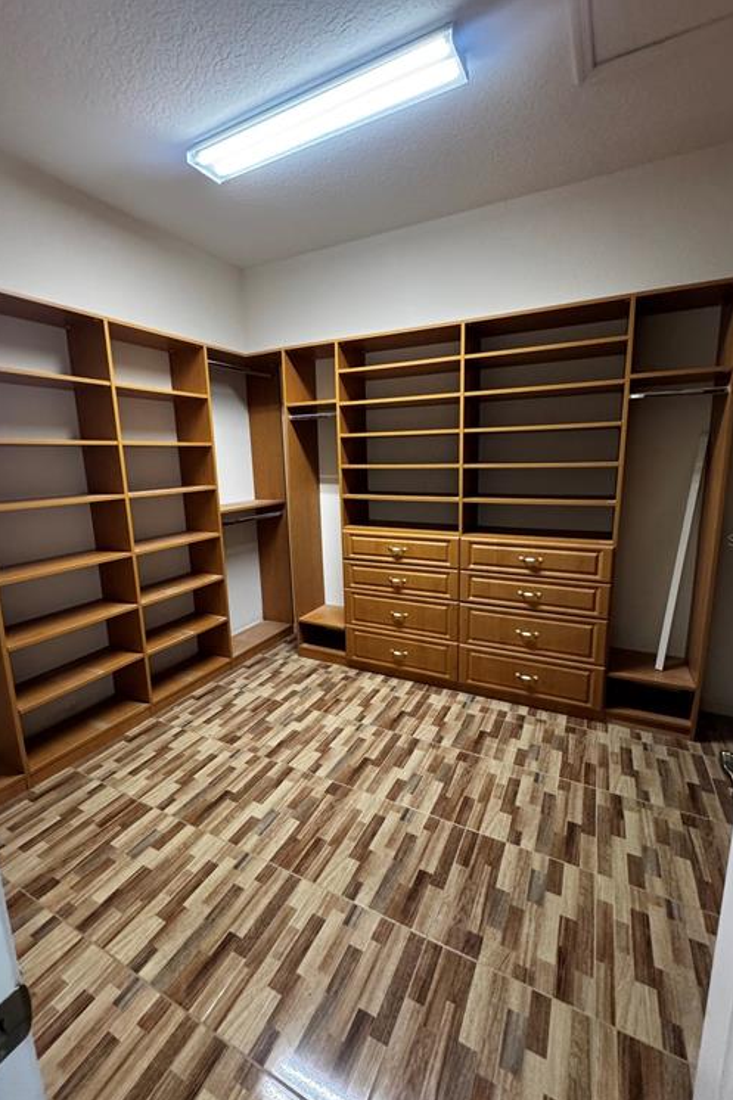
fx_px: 458
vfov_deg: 100.4
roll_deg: +1.1
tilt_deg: -8.9
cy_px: 540
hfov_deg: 77.3
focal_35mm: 15
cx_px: 370
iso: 320
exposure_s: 1/78
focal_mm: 2.22
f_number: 2.2
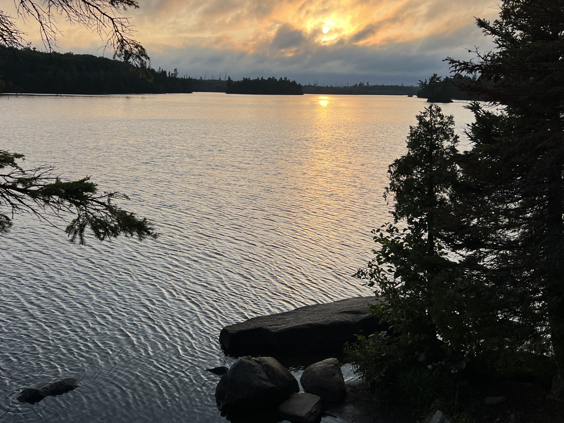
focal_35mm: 35
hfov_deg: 52.5
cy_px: 166
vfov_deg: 40.5
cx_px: 254
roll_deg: -1.1
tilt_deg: -8.2
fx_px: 570
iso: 50
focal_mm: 5.7
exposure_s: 1/4274
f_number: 1.5
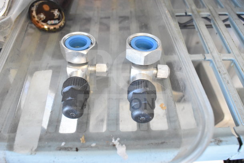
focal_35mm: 30
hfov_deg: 61.9
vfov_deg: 43.6
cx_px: 122
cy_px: 82
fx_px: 203
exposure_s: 1/160
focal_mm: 20
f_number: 6.3
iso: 6400
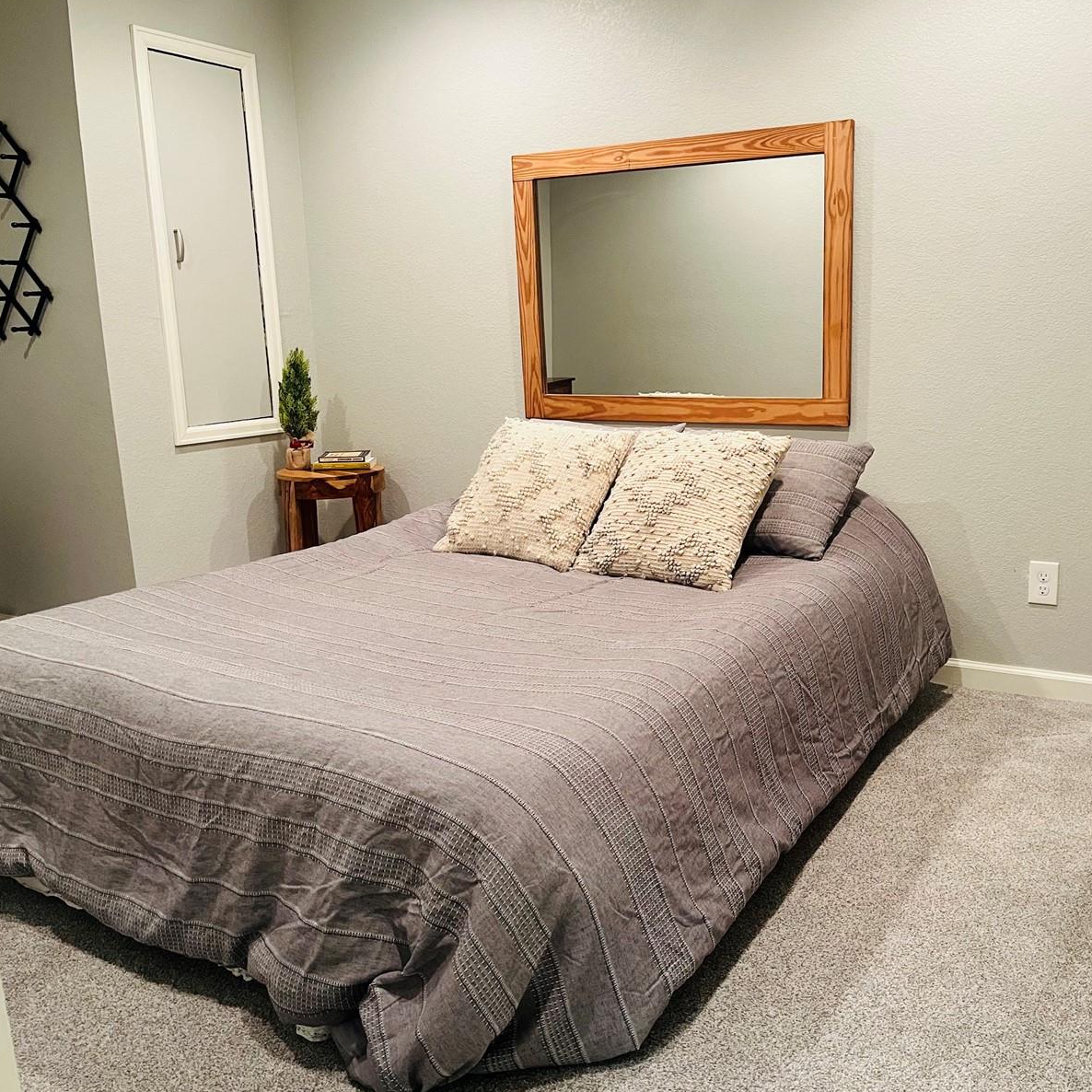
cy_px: 542
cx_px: 649
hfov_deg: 52.2
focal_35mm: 31
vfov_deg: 52.5
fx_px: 1106
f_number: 1.6
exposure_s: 1/60
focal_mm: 5.1
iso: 250
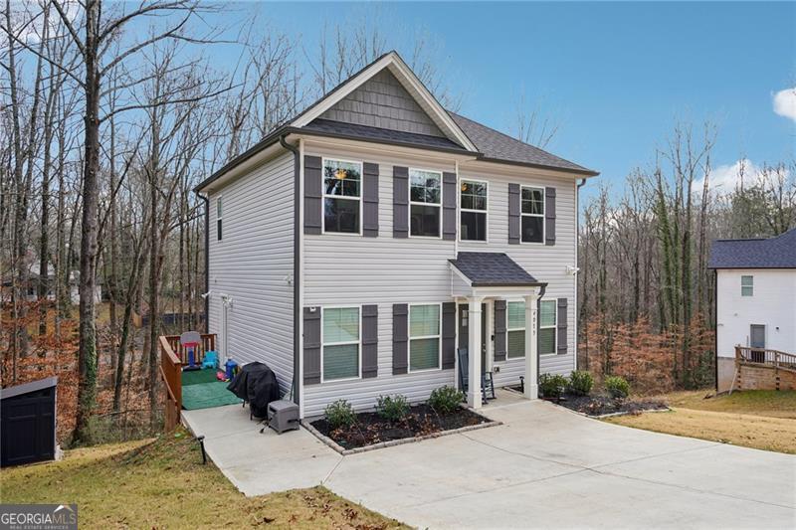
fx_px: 531
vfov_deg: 53.1
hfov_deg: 73.8
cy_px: 265
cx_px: 398
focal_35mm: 24
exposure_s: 1/50
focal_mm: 24
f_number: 8
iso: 100
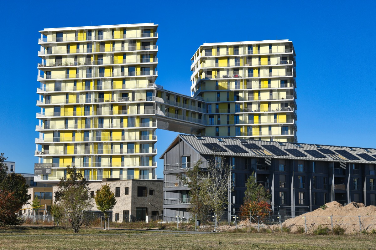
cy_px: 125
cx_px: 188
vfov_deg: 23.4
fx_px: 605
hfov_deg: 34.5
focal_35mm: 58
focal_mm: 58
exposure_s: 1/800
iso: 200
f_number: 8
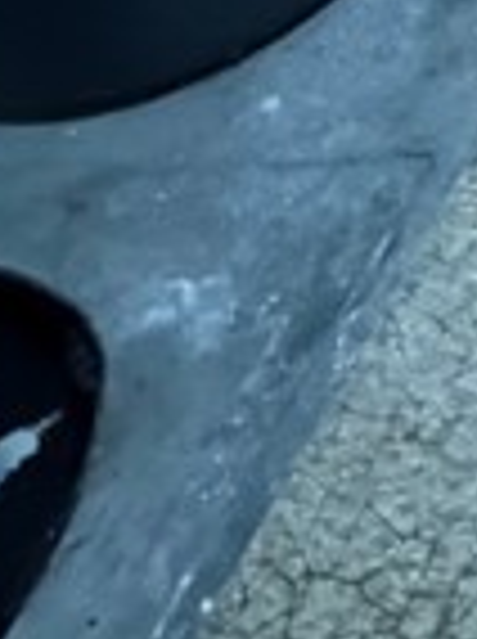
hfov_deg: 10.0
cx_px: 1516
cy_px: -963
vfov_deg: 13.4
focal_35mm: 101
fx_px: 1861
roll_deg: +0.6
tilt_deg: -21.3
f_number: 2.2
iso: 1000
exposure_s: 1/60
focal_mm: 2.22
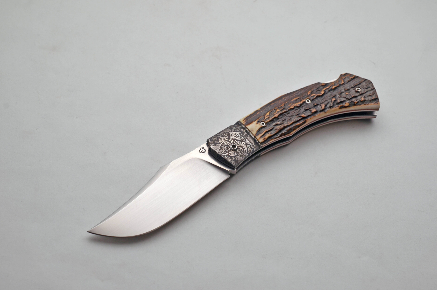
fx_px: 727
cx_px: 218
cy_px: 145
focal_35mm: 60
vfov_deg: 22.5
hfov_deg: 33.5
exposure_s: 1/250
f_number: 8
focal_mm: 40
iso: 200
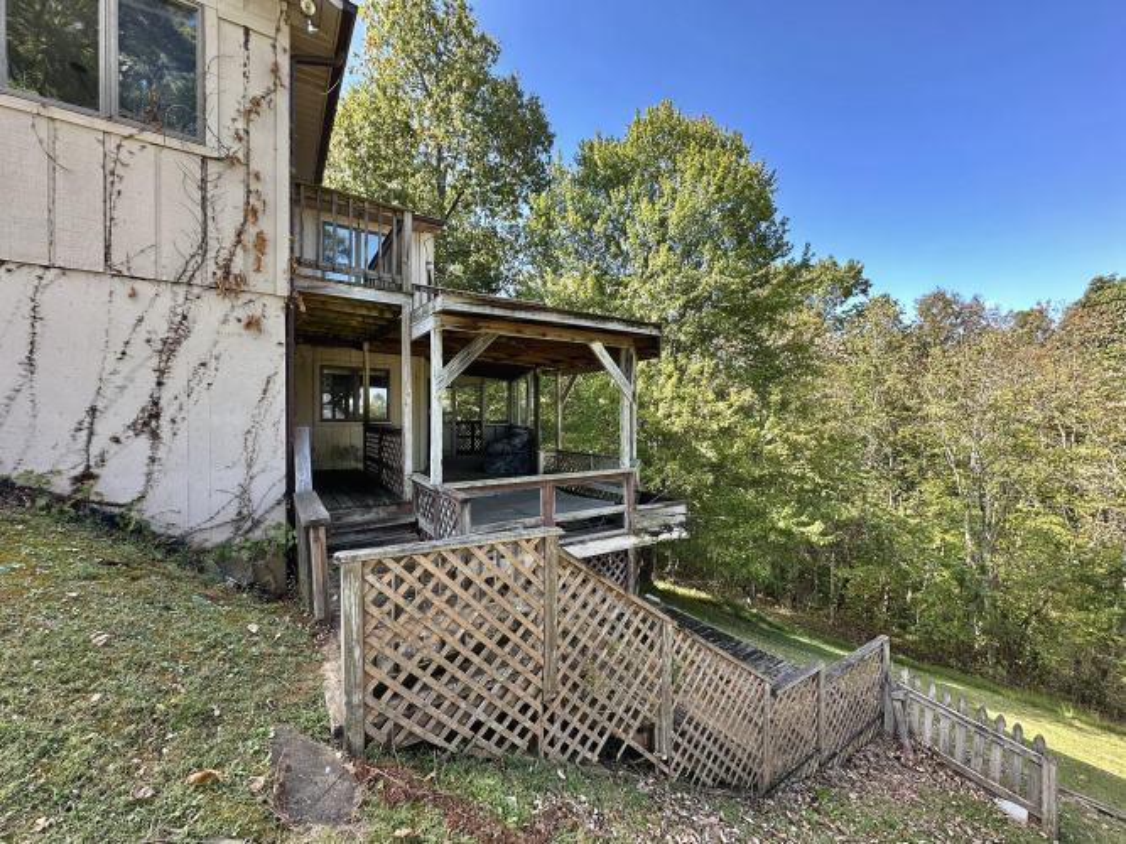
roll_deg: +0.1
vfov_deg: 85.7
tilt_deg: -1.0
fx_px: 455
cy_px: 422
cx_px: 563
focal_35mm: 14
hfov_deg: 102.1
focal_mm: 2.22
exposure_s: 1/129
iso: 40
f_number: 2.2
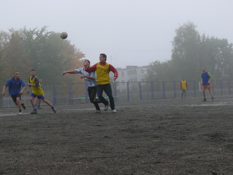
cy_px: 88
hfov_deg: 30.7
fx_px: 424
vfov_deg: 23.3
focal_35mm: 63
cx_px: 116
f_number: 3.2
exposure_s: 1/500
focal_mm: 10.3
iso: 160
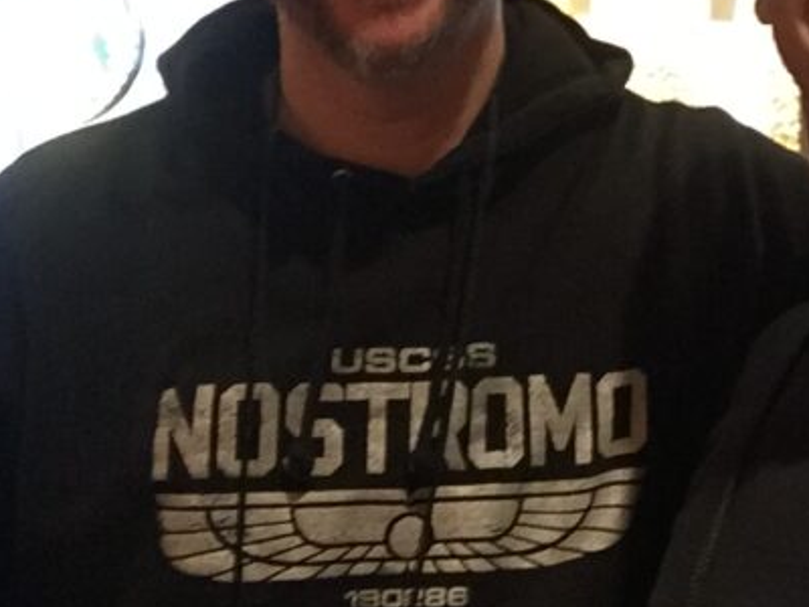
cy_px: 57
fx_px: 1449
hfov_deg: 30.7
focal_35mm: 62
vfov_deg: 23.0
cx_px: 593
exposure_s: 1/24
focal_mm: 2.65
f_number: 2.2
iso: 320
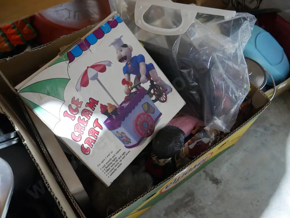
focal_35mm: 30
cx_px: 145
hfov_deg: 59.9
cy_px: 109
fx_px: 251
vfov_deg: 46.8
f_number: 3.6
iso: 3200
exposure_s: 1/30
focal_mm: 15
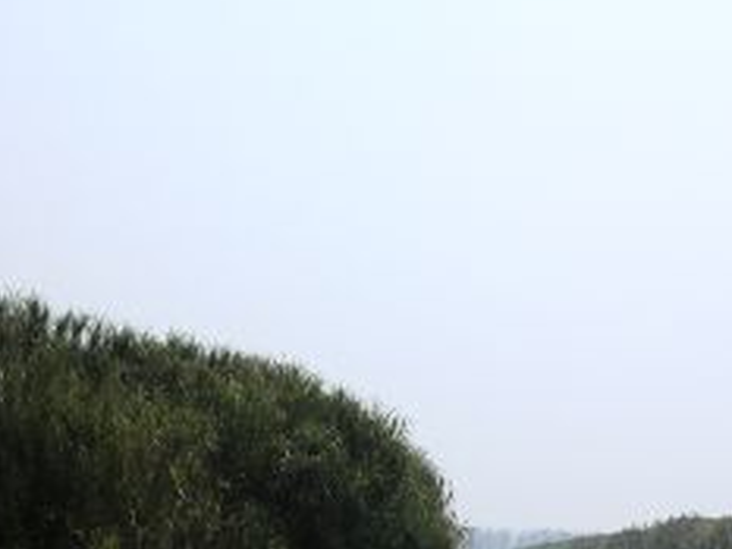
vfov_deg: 15.0
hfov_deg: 19.1
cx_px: 924
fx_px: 2031
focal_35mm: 96
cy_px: 602
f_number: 5.7
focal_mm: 5.7
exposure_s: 1/502
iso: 50
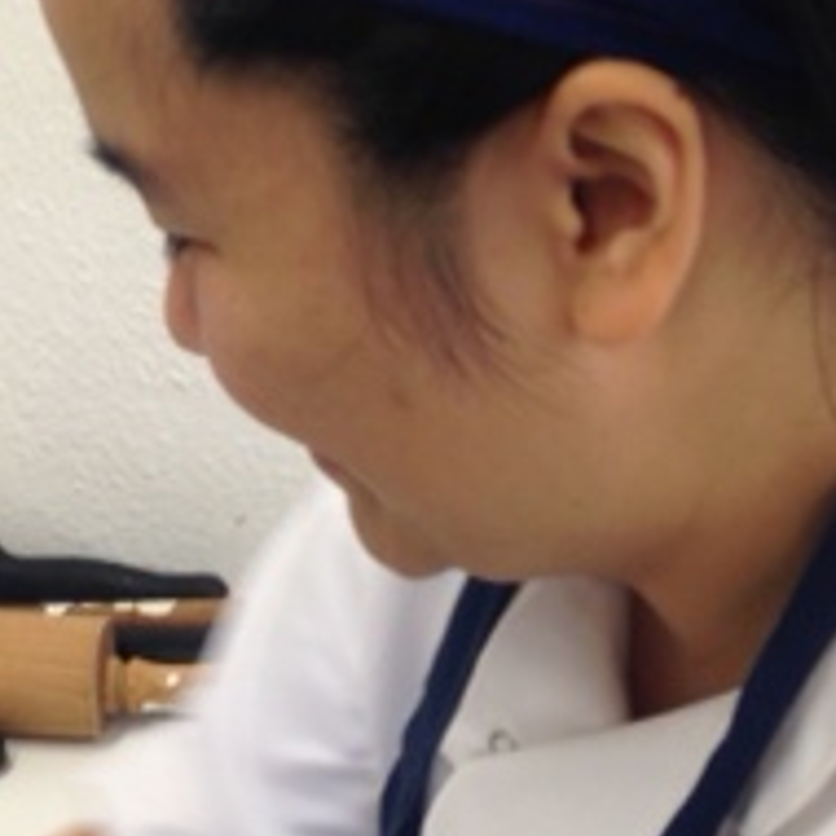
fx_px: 2678
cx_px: 282
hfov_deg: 17.7
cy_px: 634
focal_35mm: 98
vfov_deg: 17.6
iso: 50
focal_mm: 4.12
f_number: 2.4
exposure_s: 1/24
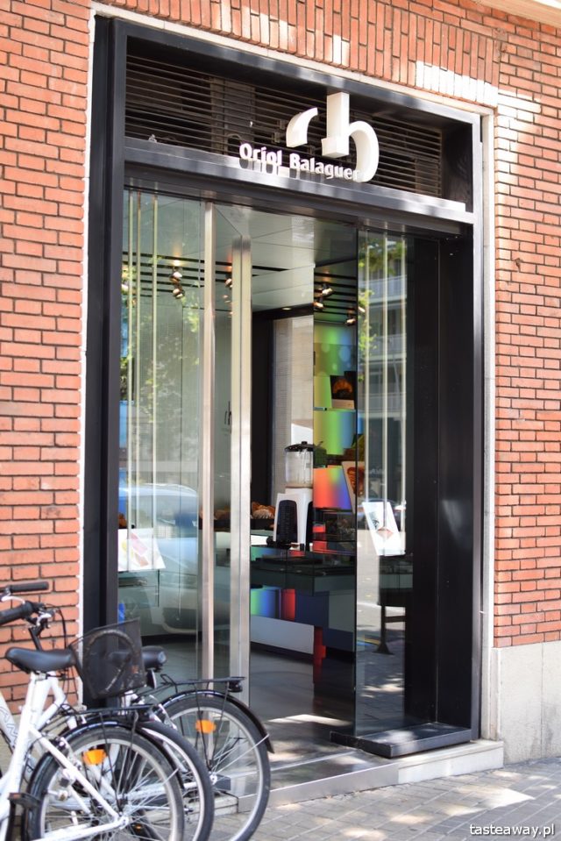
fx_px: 1226
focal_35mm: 52
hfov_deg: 25.8
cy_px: 420
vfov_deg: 37.8
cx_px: 280
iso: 180
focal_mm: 35
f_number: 3.2
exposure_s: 1/125
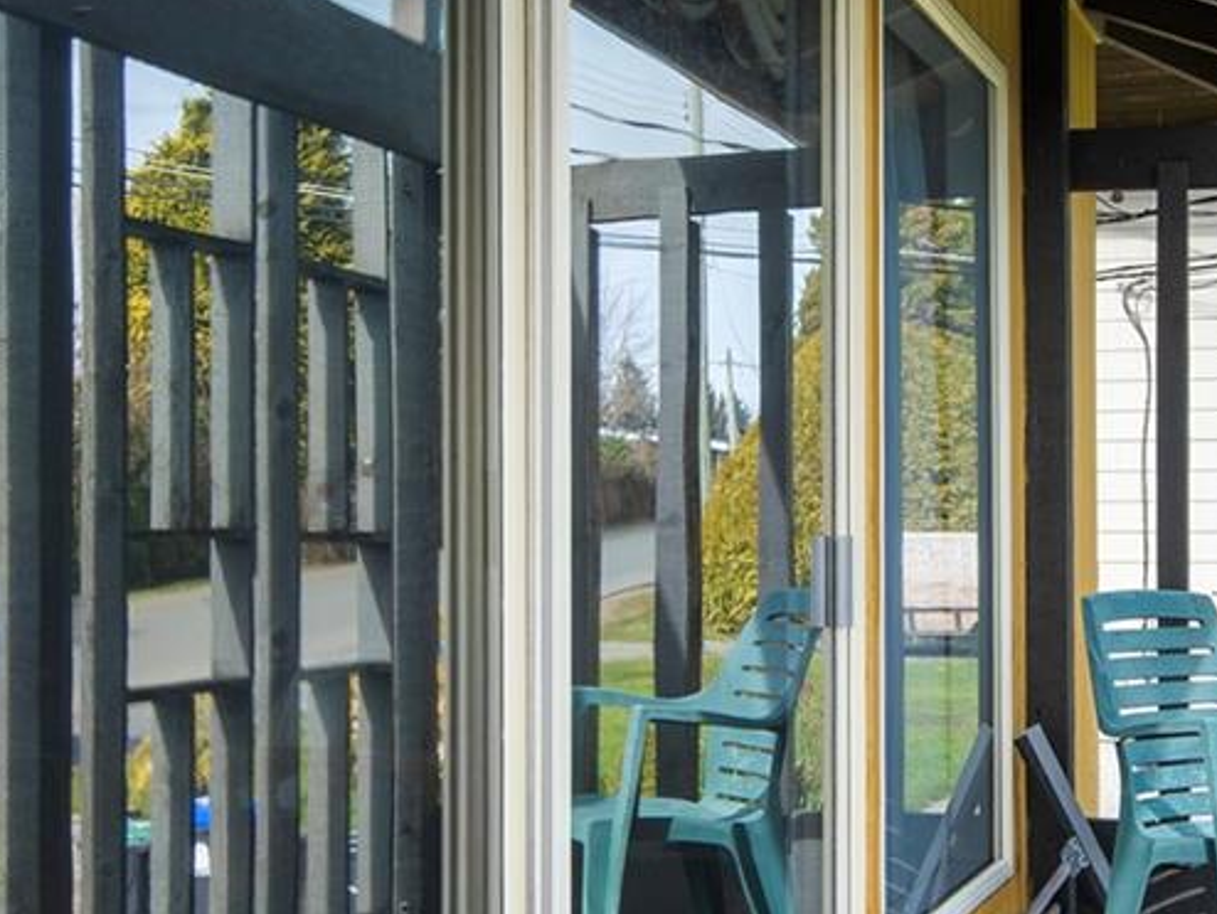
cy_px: 535
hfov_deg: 34.2
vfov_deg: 26.1
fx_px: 1970
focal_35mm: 56
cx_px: 742
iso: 320
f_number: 8
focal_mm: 12
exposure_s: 1/40
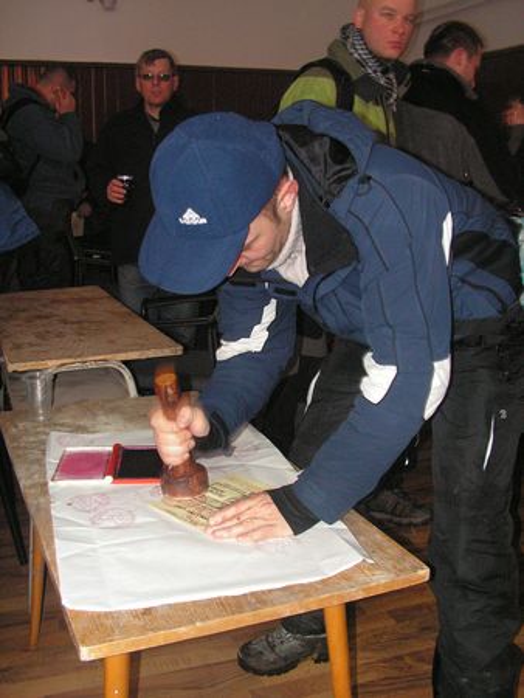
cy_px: 349
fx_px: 726
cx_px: 262
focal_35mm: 36
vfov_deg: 51.3
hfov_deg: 39.7
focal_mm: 6
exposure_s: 1/40
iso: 160
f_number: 3.2
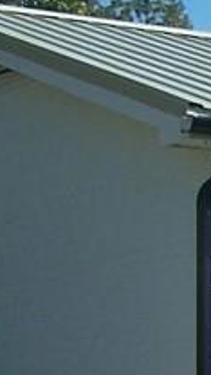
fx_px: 2029
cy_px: 368
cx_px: 539
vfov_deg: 10.5
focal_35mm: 204
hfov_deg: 5.7
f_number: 4
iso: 80
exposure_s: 1/750
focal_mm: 6.3
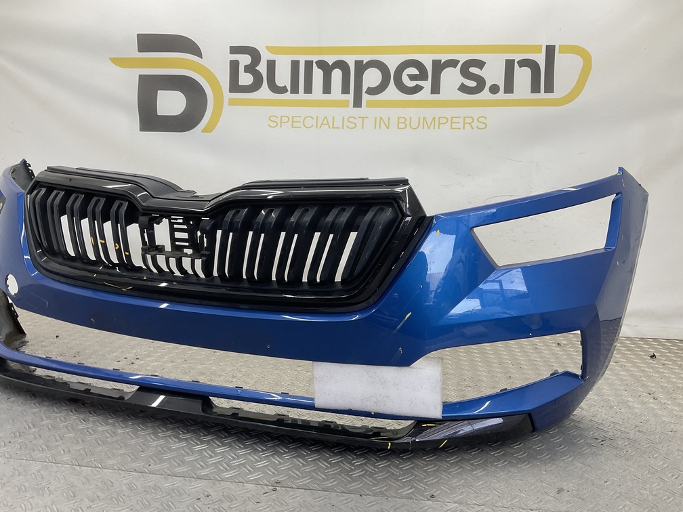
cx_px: 342
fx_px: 572
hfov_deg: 61.7
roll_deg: -3.6
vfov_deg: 48.2
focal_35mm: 29
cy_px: 256
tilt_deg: -8.5
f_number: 1.8
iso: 25
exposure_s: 1/120
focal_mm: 3
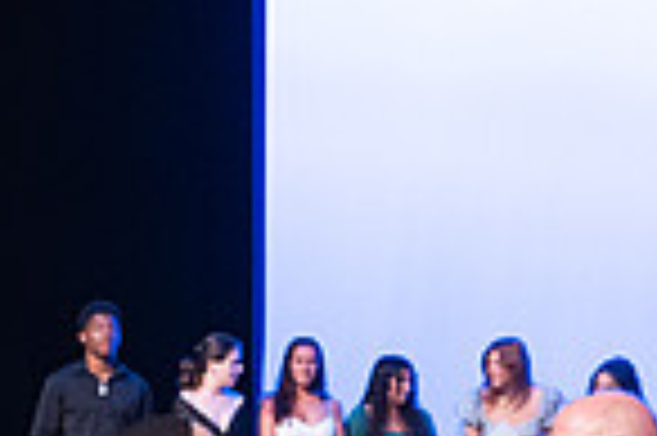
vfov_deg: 6.7
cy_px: 775
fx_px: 3628
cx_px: 644
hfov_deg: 10.3
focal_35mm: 199
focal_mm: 50
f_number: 5.6
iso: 3200
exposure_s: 1/100
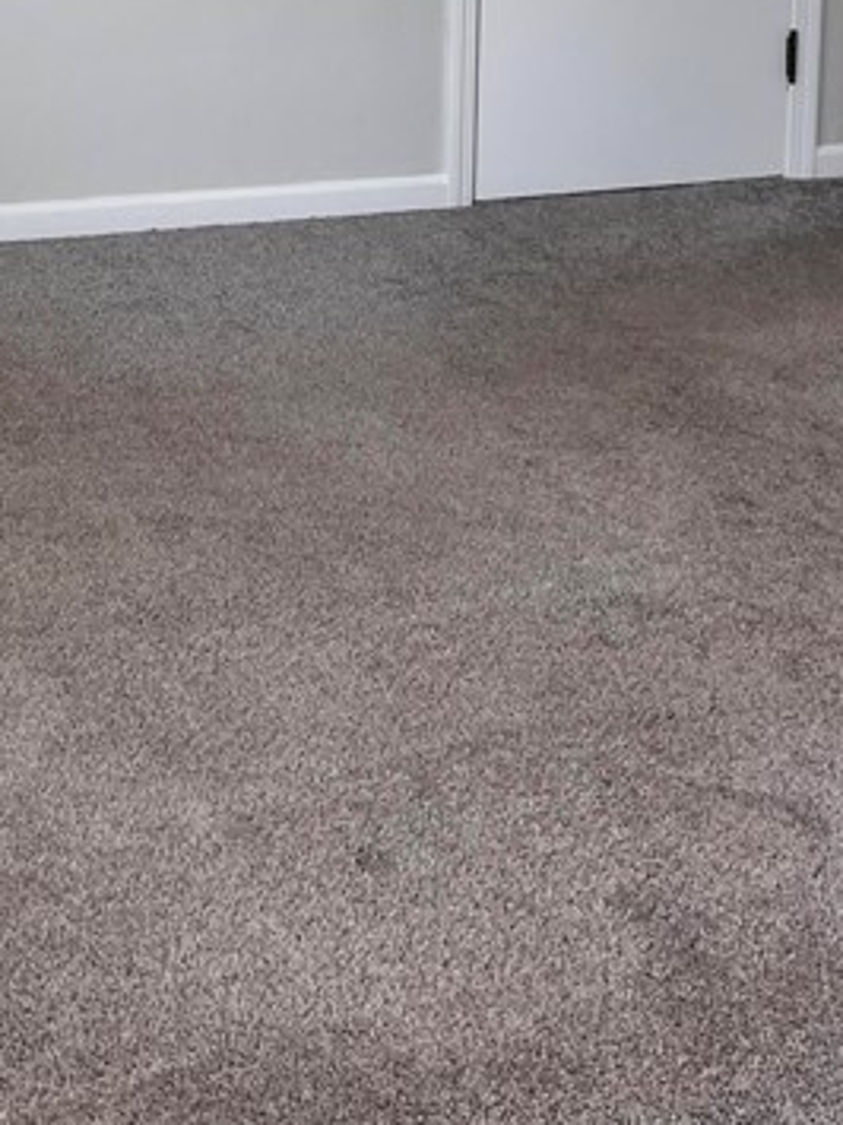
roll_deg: -1.2
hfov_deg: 18.8
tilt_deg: -5.1
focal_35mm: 75
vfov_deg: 22.7
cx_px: -101
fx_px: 2437
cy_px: -399
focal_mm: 5.7
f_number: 1.5
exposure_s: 1/120
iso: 80
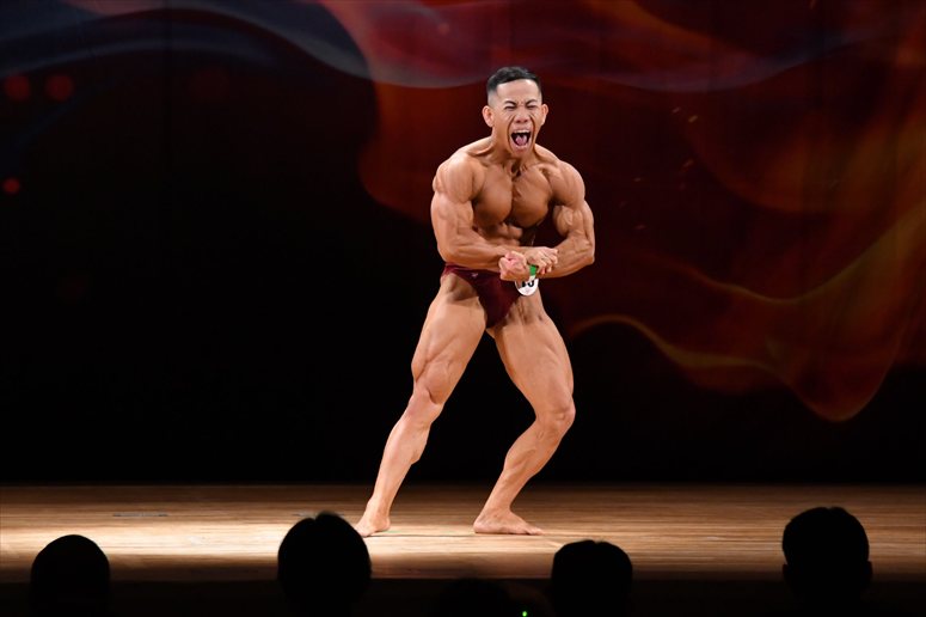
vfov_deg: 5.4
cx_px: 463
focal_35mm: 255
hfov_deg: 8.1
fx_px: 6556
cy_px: 308
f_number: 5.6
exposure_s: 1/400
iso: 4000
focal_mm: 170
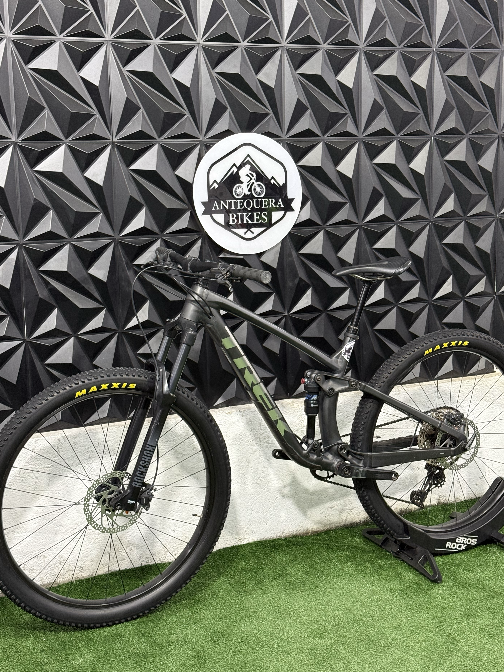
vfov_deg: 36.8
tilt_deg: -8.1
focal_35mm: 52
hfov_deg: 28.0
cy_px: 312
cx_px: 259
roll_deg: +0.4
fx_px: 1010
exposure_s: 1/40
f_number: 1.78
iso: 200
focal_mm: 6.76
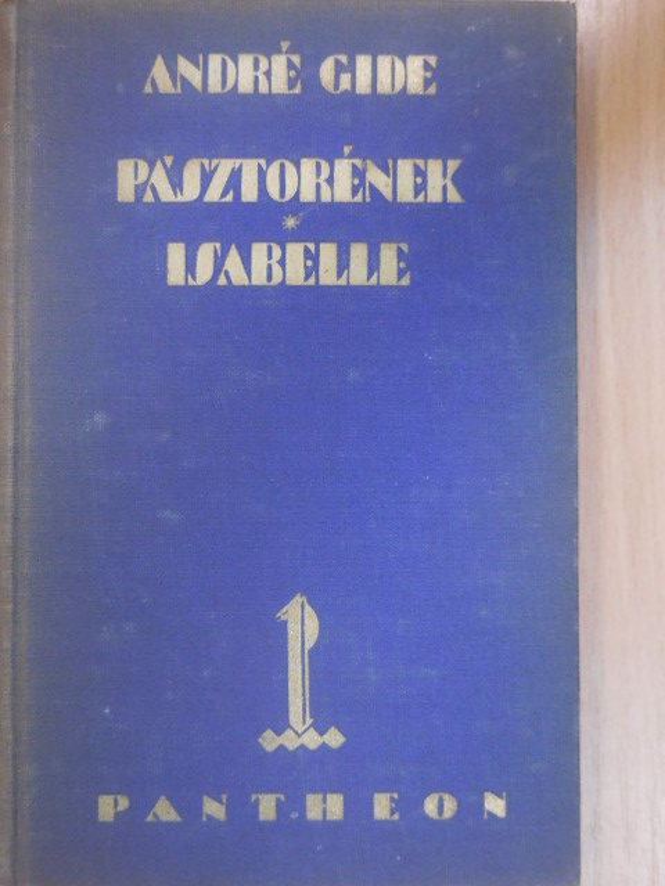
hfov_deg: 24.0
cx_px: 332
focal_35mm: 61
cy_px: 443
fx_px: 1562
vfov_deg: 31.7
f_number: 4.5
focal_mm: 11
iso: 800
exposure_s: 1/40
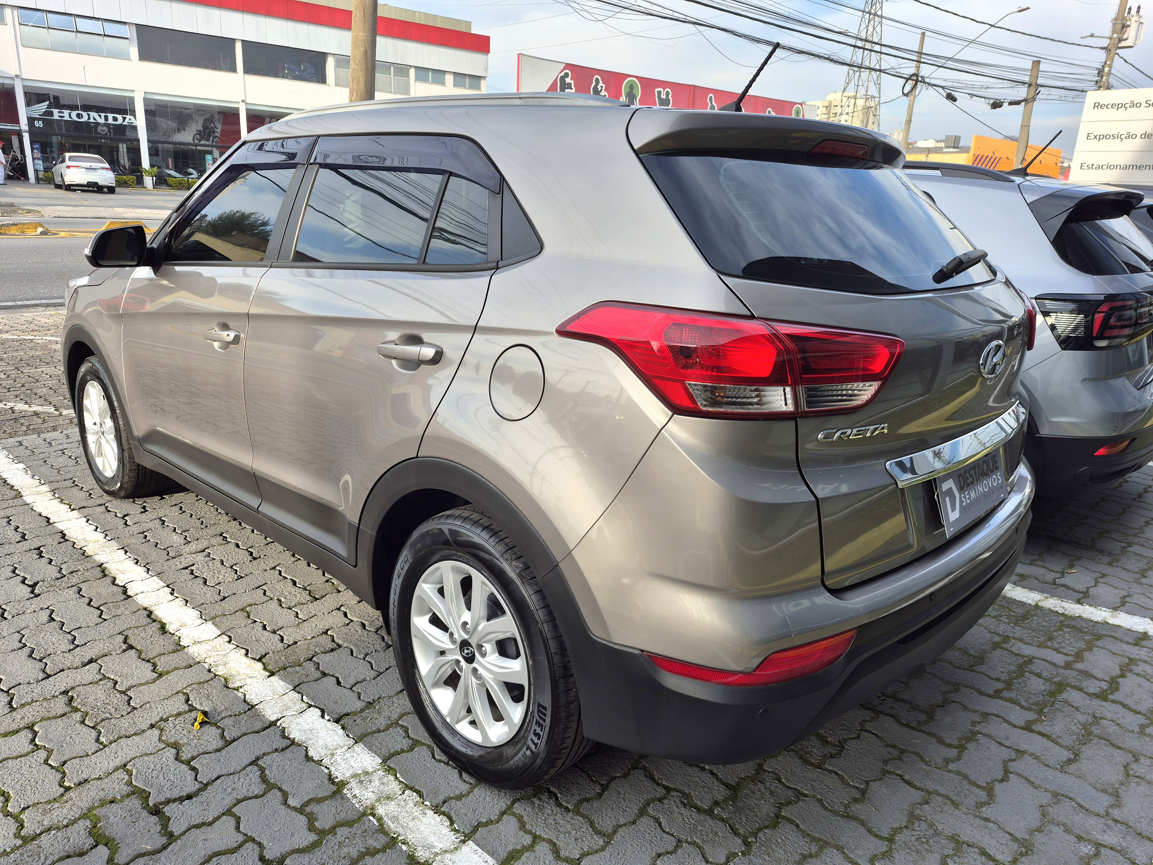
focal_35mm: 23
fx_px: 766
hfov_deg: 73.9
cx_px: 576
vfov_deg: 58.9
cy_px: 432
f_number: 1.8
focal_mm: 5.4
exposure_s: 1/455
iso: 25
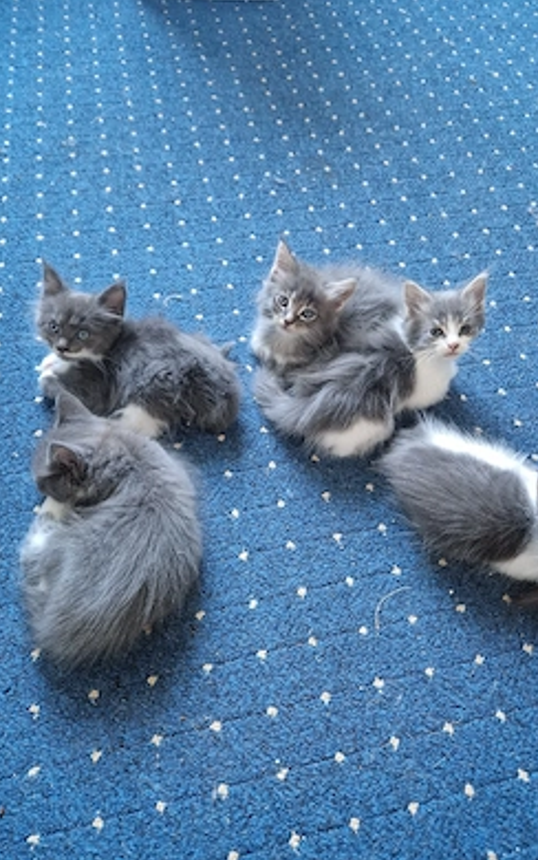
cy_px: 421
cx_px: 300
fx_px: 586
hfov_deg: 49.2
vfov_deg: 72.5
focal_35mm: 25
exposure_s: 1/50
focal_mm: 5.4
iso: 500
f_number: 1.8
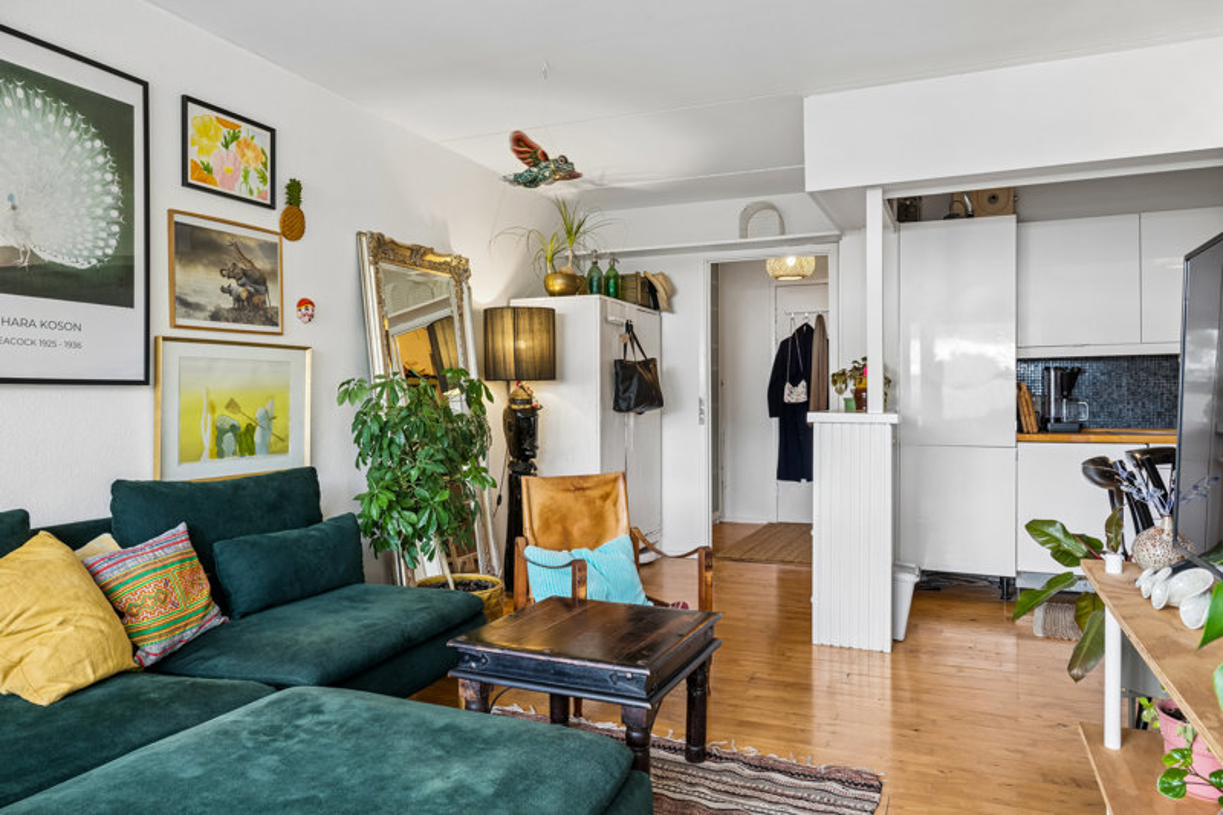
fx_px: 815
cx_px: 612
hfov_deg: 73.8
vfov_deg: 53.1
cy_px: 408
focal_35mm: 24
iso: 160
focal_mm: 24
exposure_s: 1/2
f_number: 9
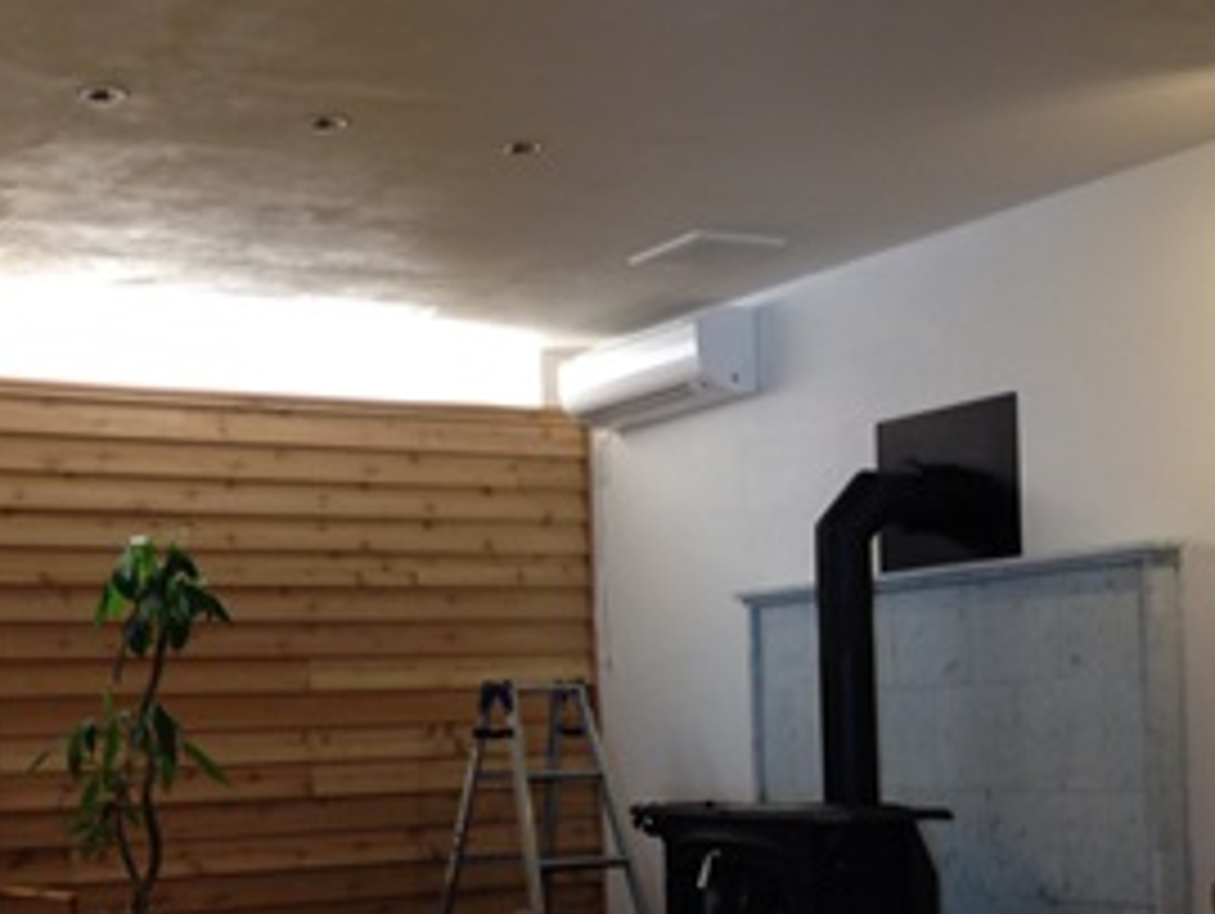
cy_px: 716
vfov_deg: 24.9
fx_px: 2038
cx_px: 310
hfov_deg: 32.6
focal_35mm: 58
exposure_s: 1/20
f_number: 2.4
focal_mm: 4.28
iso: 80
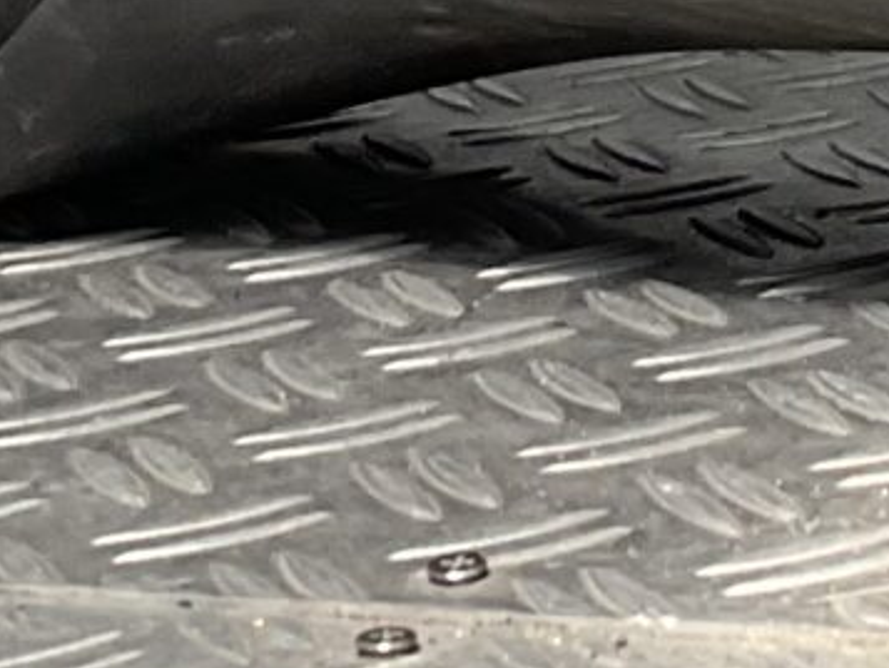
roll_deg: +2.1
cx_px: 986
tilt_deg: -6.4
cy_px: -578
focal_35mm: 208
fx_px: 5344
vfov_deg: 6.9
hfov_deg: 9.4
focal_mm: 3
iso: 16
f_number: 1.8
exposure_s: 1/556
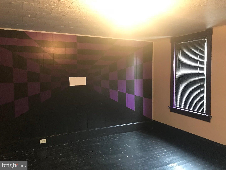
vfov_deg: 49.7
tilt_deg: -2.7
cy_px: 85
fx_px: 183
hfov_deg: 63.4
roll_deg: +0.5
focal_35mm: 28
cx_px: 113
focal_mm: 3.99
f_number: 1.8
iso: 100
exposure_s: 1/6
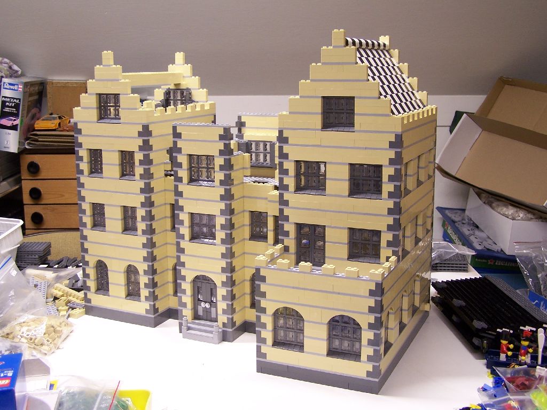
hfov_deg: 46.8
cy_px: 205
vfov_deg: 36.0
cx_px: 274
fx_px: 632
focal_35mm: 40
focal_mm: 6.7
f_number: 2.8
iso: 80
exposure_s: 1/6
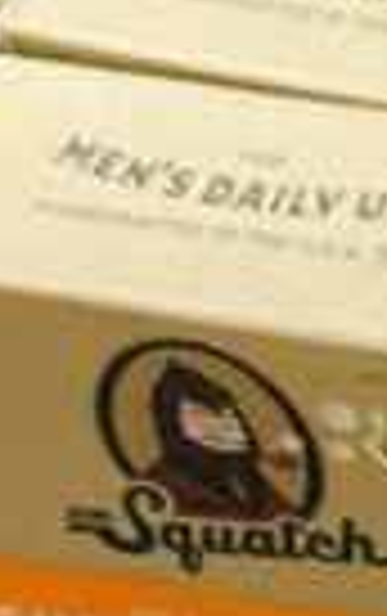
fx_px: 3465
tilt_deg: -24.8
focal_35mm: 206
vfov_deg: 7.8
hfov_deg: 5.6
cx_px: 1498
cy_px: -1605
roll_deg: -0.5
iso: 80
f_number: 1.6
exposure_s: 1/120
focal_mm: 4.2
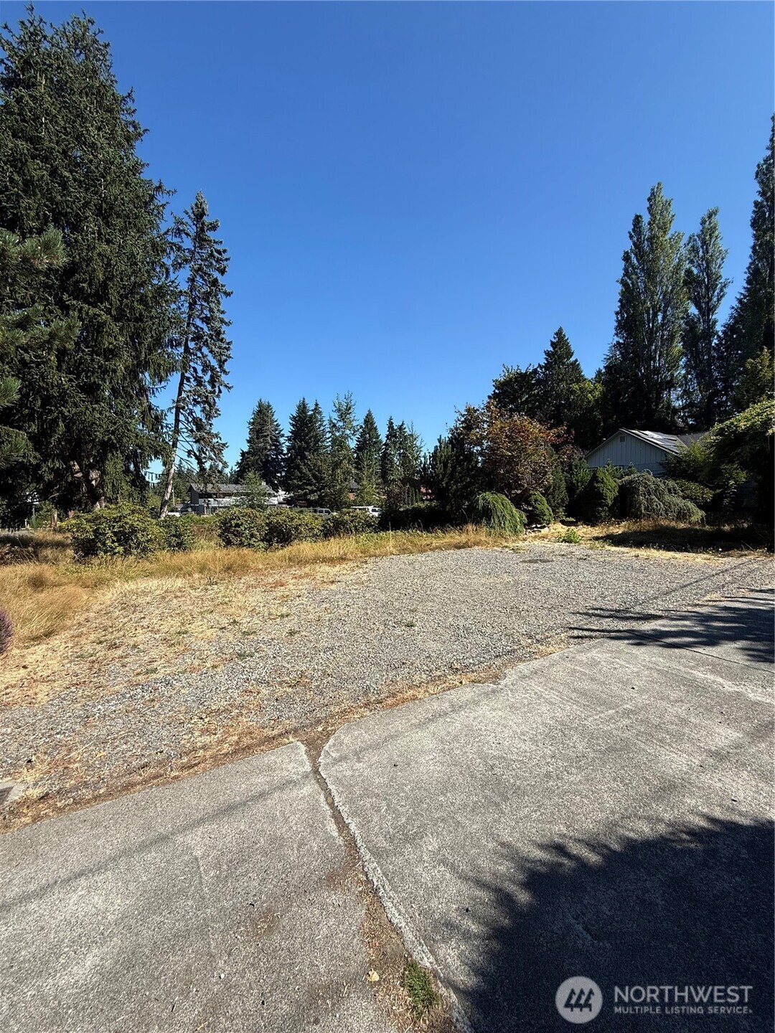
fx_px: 418
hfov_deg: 85.7
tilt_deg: -2.8
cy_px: 516
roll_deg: -1.4
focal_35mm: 14
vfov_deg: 102.1
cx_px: 388
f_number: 2.2
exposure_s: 1/1572
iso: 50
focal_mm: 2.22
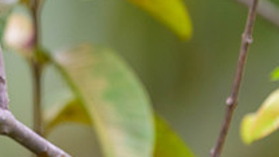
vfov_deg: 0.4
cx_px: -59
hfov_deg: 0.7
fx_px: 21743
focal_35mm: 2939
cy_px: -36
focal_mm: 560
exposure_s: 1/500
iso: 160
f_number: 4
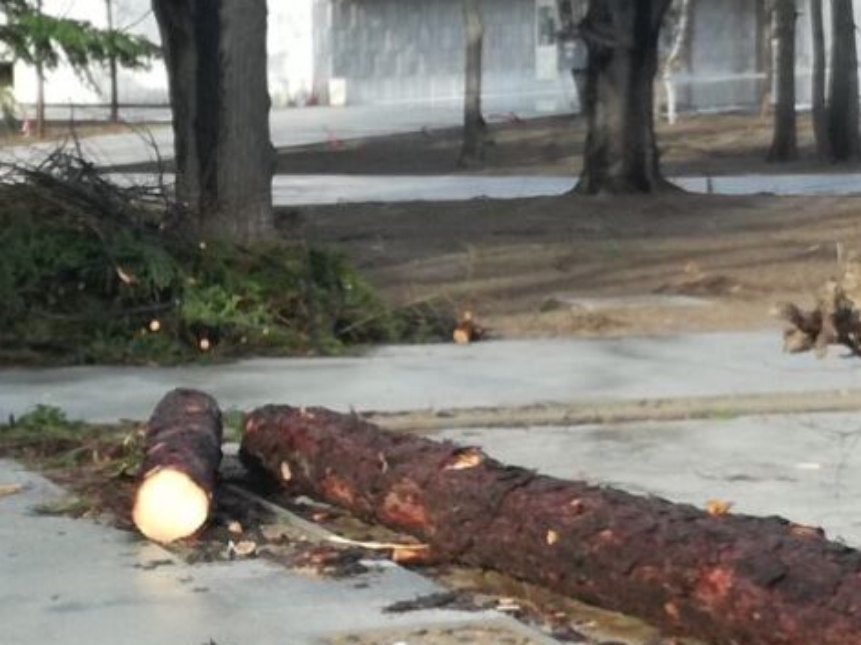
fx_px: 3233
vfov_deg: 11.4
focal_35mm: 130
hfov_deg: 15.2
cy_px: 354
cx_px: 534
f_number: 2
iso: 50
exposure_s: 1/208
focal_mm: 3.79
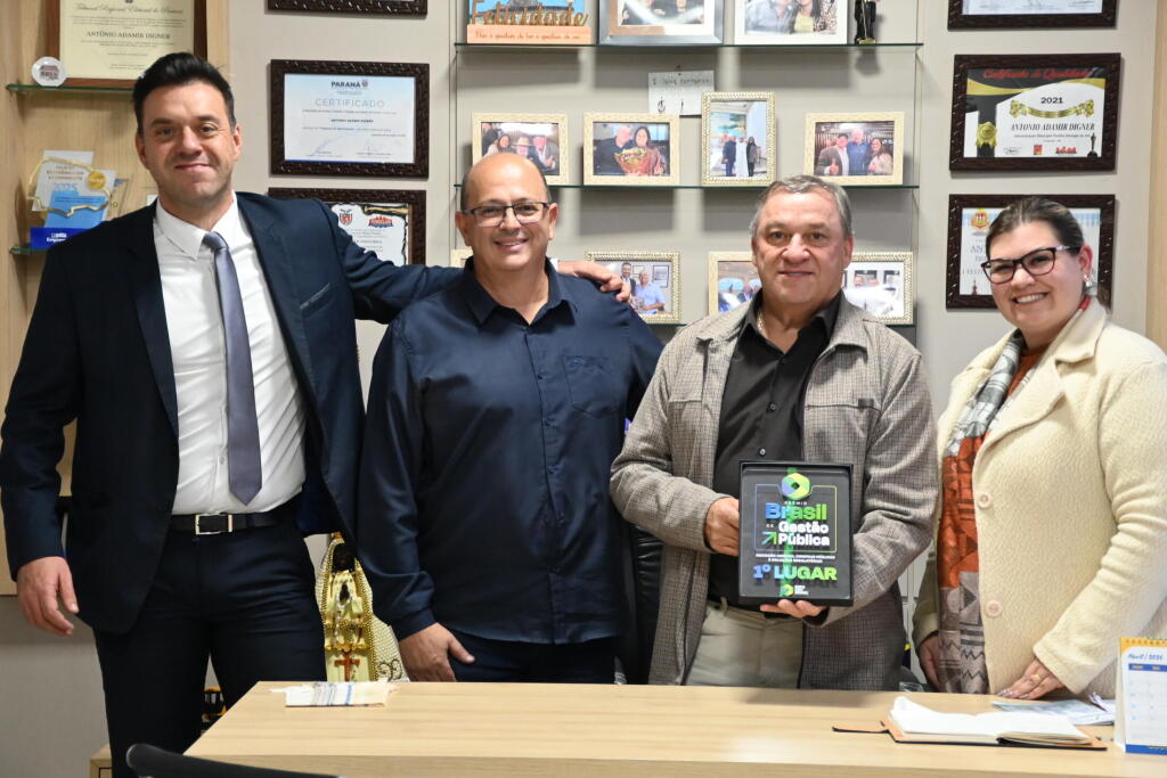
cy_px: 389
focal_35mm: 78
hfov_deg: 26.0
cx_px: 584
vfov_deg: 17.5
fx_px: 2529
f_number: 4.8
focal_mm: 52
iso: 3200
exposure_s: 1/100
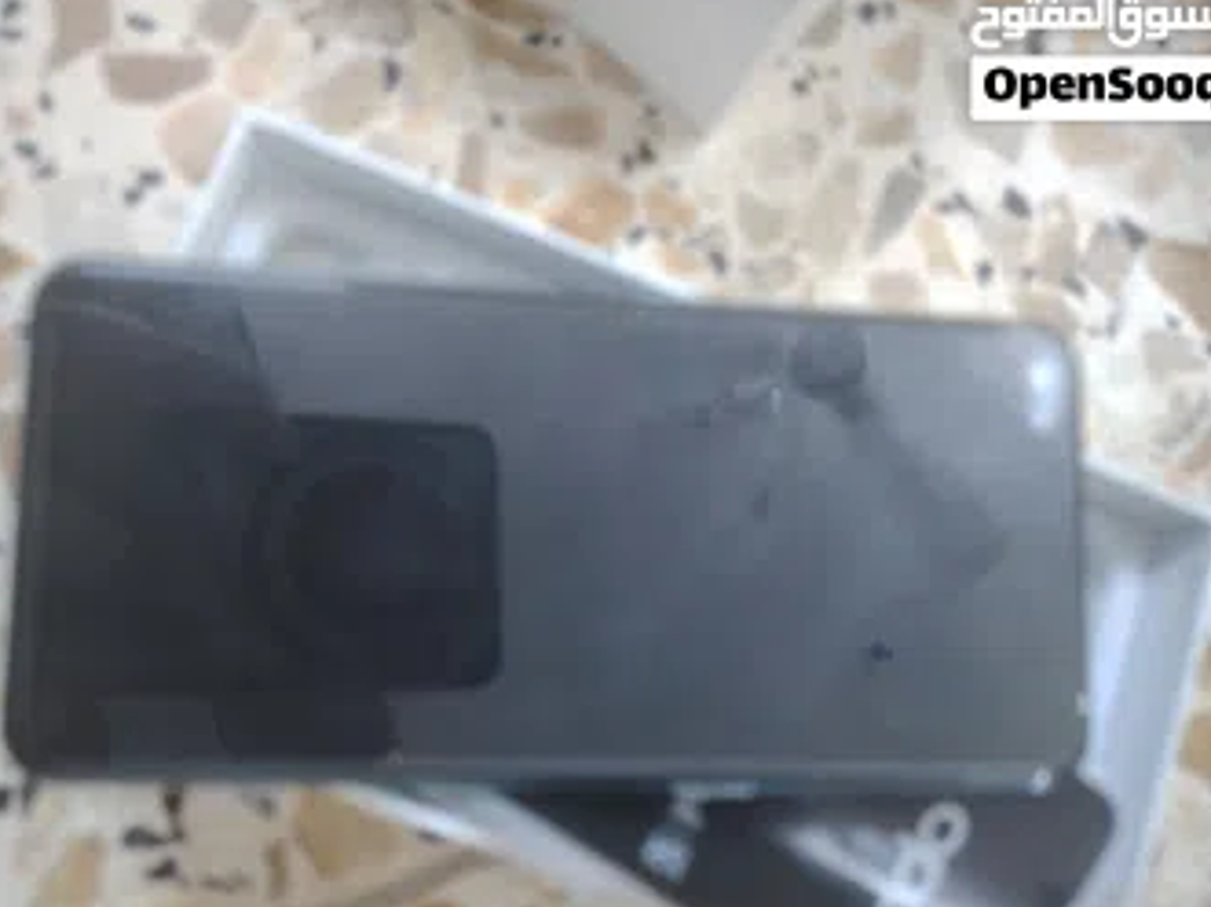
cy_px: 523
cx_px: 520
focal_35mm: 29
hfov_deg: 61.4
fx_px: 1014
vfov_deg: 48.0
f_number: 1.75
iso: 4497
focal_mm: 5.25
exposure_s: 1/50
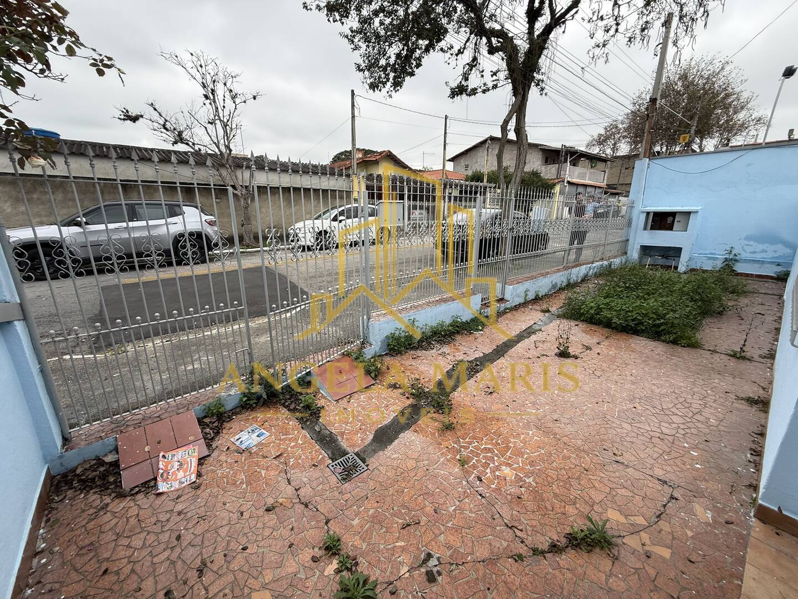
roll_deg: +0.7
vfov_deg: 85.7
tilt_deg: -16.5
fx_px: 323
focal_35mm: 14
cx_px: 399
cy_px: 300
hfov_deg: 102.1
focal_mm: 2.22
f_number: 2.2
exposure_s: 1/514
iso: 50
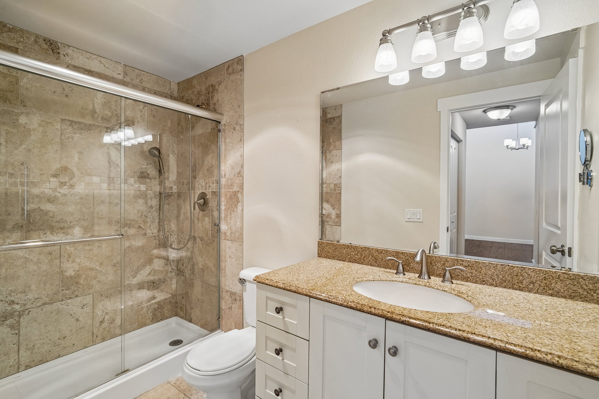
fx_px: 266
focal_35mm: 16
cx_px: 300
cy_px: 200
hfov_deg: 96.7
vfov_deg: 73.7
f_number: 8
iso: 1600
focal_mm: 16
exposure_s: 1/60
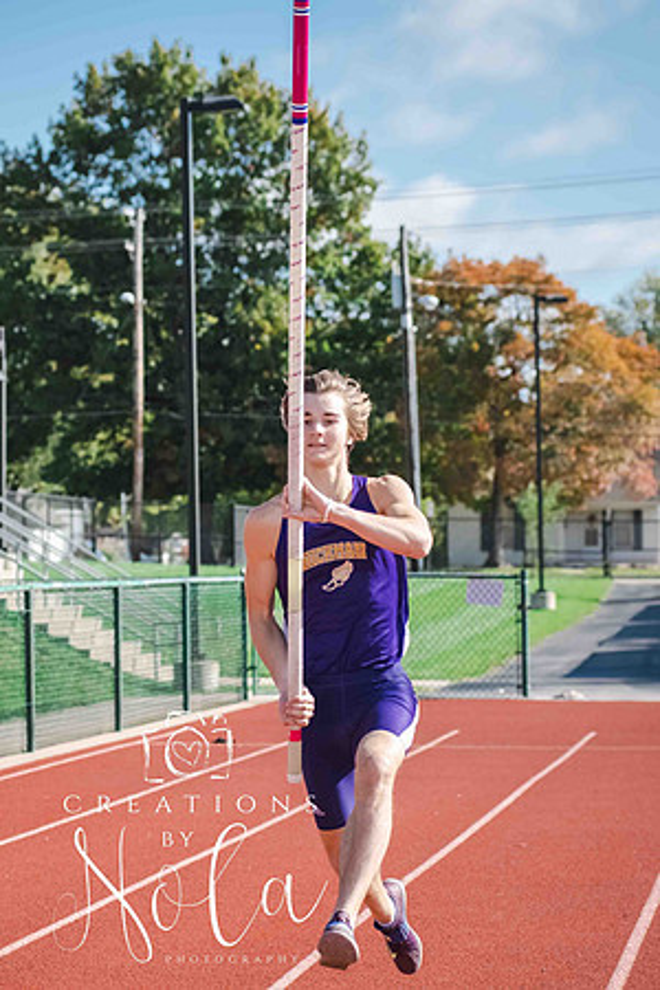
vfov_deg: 17.1
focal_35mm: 120
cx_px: 244
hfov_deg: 11.4
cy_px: 495
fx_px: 3300
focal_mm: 80
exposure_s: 1/4000
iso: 800
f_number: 5
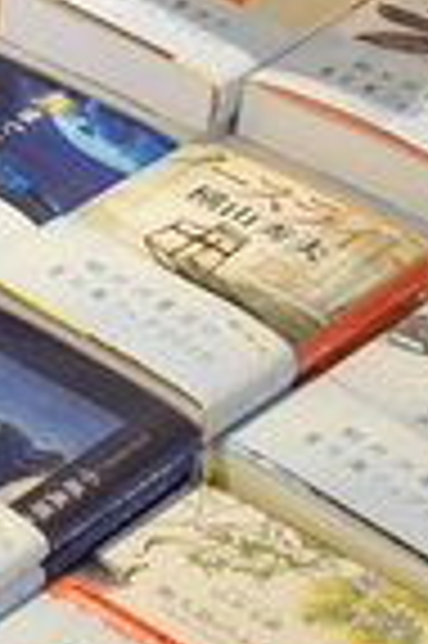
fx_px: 3160
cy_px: -390
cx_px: -946
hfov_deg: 6.8
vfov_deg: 11.1
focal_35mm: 177
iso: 1250
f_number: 6.3
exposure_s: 1/160
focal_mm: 21
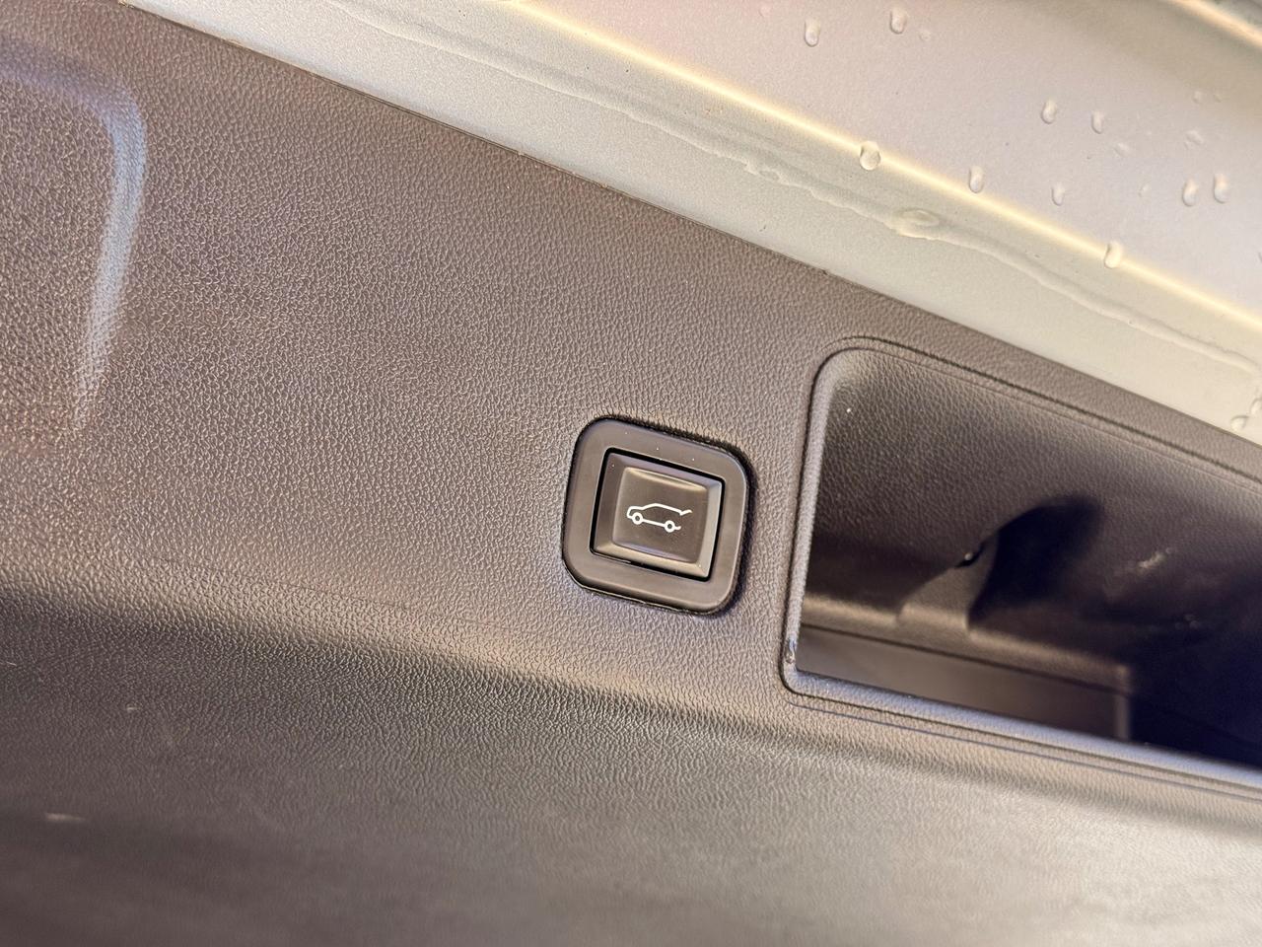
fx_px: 1750
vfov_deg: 30.3
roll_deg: +0.7
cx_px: 631
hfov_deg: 39.7
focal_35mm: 48
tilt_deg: +30.6
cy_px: 474
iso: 80
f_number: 1.78
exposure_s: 1/363
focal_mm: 6.76
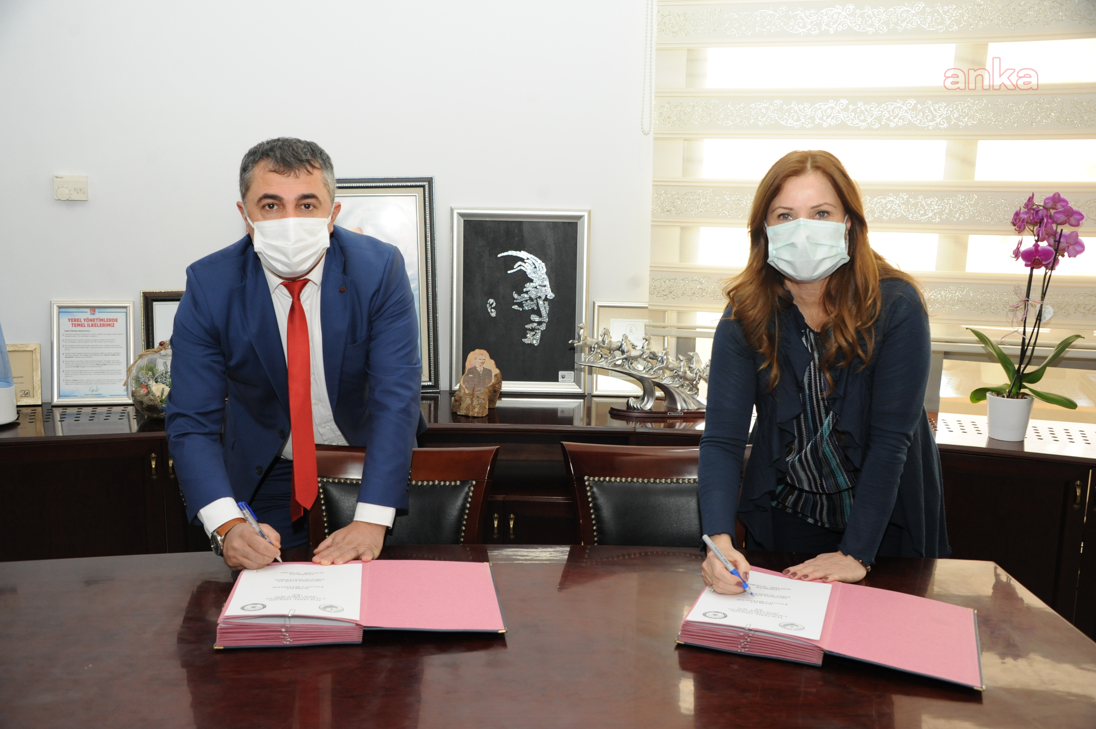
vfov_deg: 37.8
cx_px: 548
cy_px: 364
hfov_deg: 54.5
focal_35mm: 35
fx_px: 1065
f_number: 5.6
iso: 2000
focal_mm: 35
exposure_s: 1/125
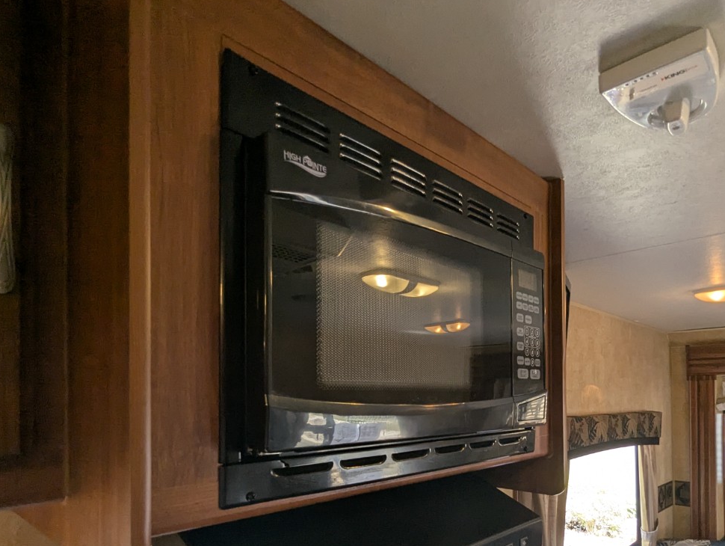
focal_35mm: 23
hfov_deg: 73.4
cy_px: 385
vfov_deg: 57.0
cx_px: 417
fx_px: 482
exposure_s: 1/99.1
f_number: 2.2
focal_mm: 2.35
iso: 106
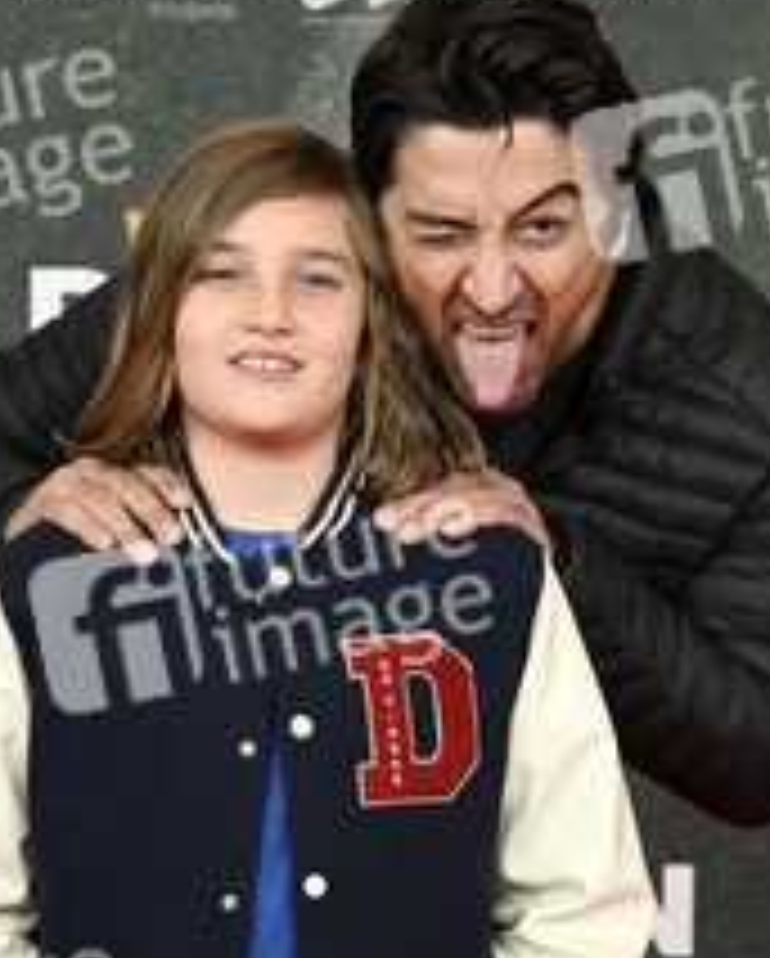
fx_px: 3752
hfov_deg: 11.7
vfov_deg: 14.4
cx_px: 392
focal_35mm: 132
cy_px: 832
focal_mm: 75
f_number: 6.3
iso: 1000
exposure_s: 1/200
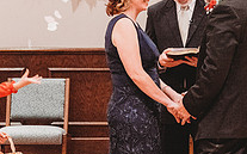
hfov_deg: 6.1
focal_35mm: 343
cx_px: 165
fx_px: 2307
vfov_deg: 3.8
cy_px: 20
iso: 8000
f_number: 4
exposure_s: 1/200
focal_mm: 120
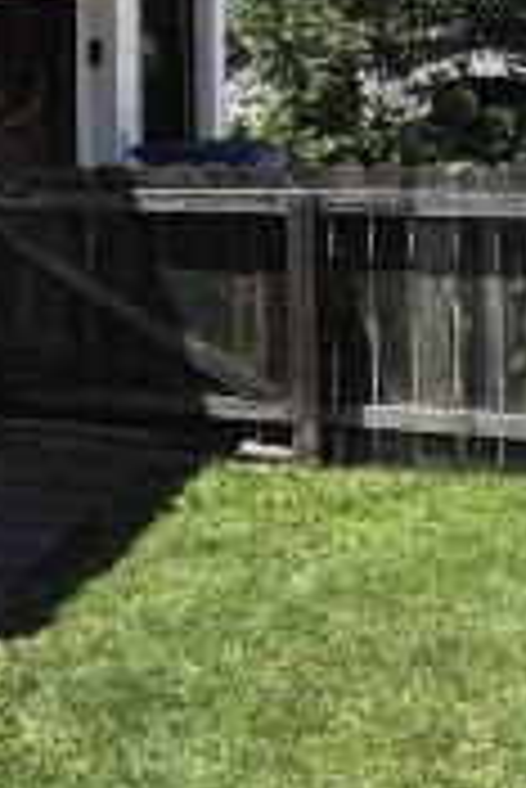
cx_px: -762
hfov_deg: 12.0
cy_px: 99
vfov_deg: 21.9
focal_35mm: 91
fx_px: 1990
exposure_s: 1/1668
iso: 25
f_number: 1.8
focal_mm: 5.4
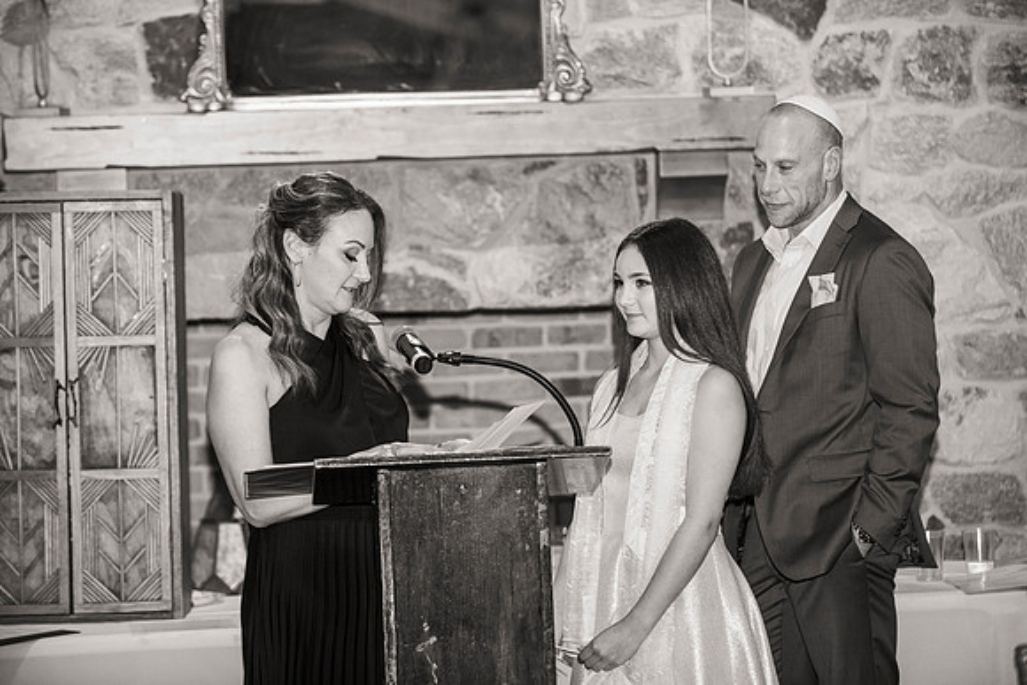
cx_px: 531
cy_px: 335
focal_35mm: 121
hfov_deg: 16.9
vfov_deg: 11.3
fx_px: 3458
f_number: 3.2
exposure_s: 1/125
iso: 800
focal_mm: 116
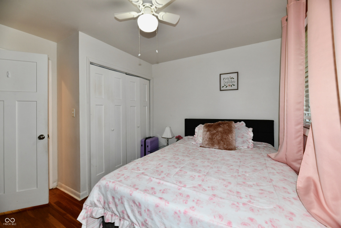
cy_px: 114
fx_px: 133
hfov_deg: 104.3
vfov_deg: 81.2
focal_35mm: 14
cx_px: 170
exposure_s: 1/60
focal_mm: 14
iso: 640
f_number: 6.3
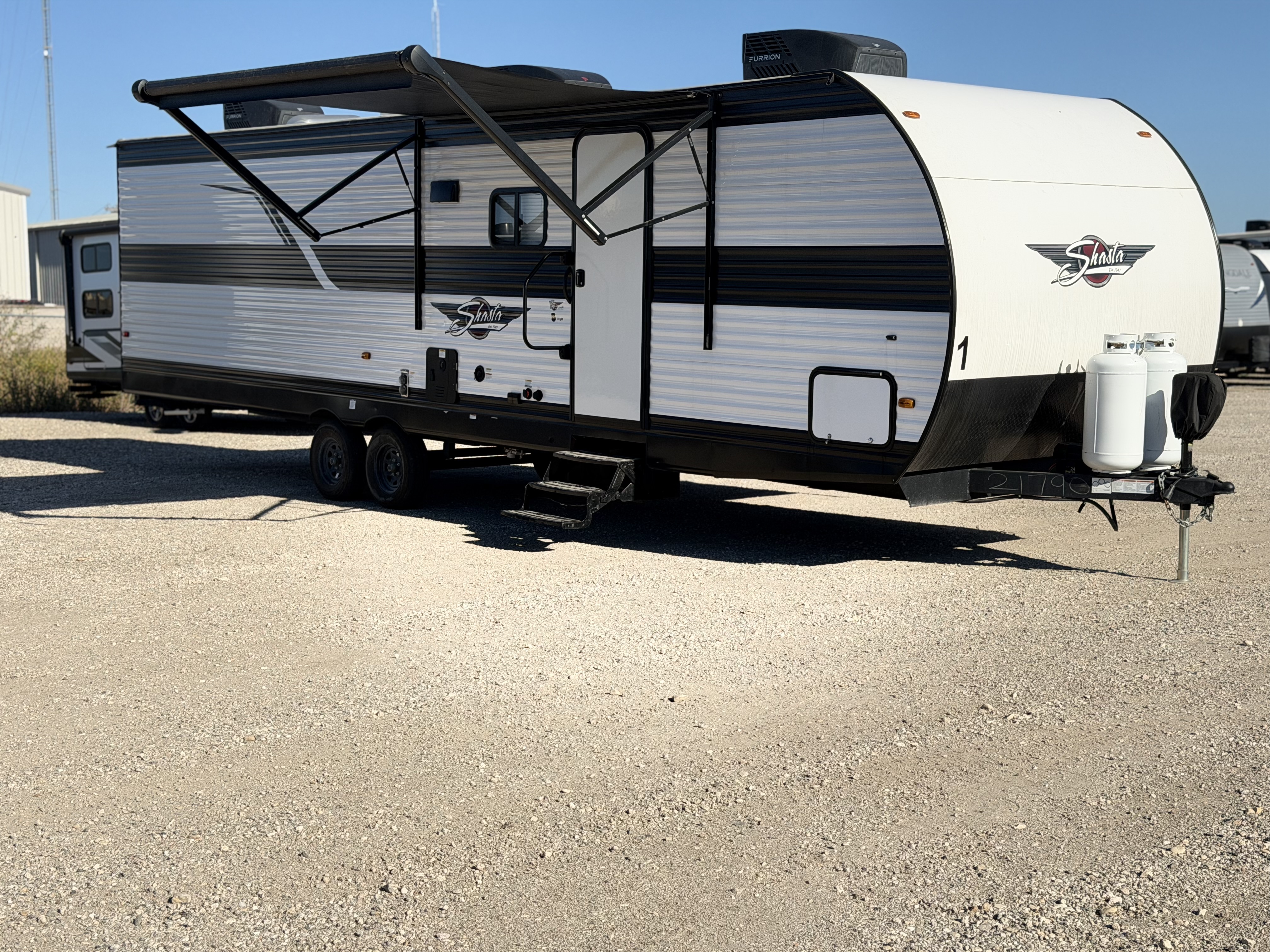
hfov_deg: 39.7
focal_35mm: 48
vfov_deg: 30.3
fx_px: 1761
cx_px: 635
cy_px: 476
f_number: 1.78
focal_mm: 6.76
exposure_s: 1/7874
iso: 64
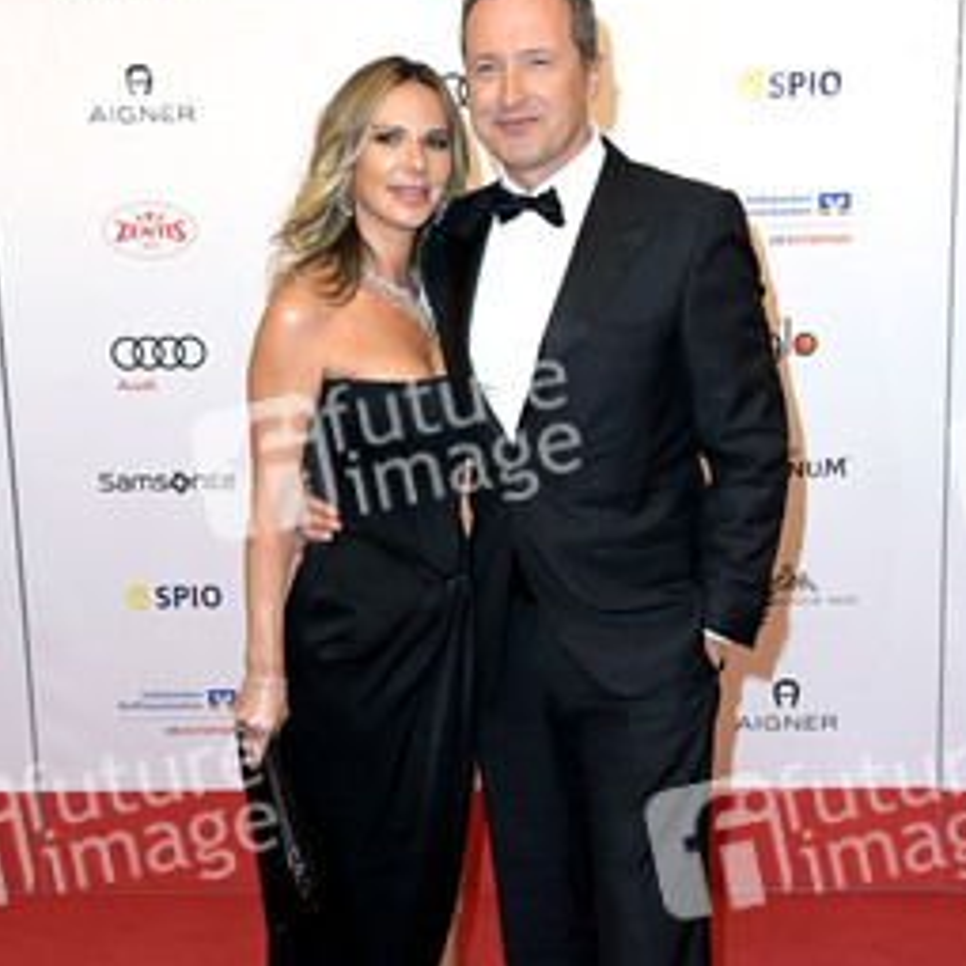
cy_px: 640
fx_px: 1768
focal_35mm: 56
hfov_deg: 30.6
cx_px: 496
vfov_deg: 30.3
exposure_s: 1/250
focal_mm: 42
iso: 400
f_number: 6.3
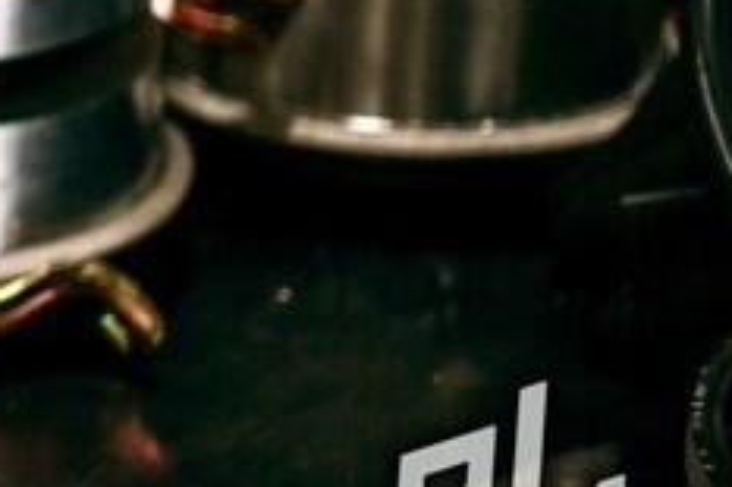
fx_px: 4470
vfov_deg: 6.2
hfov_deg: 8.8
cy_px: -247
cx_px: -798
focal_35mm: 220
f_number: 1.6
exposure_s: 1/250
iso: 320
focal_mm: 33
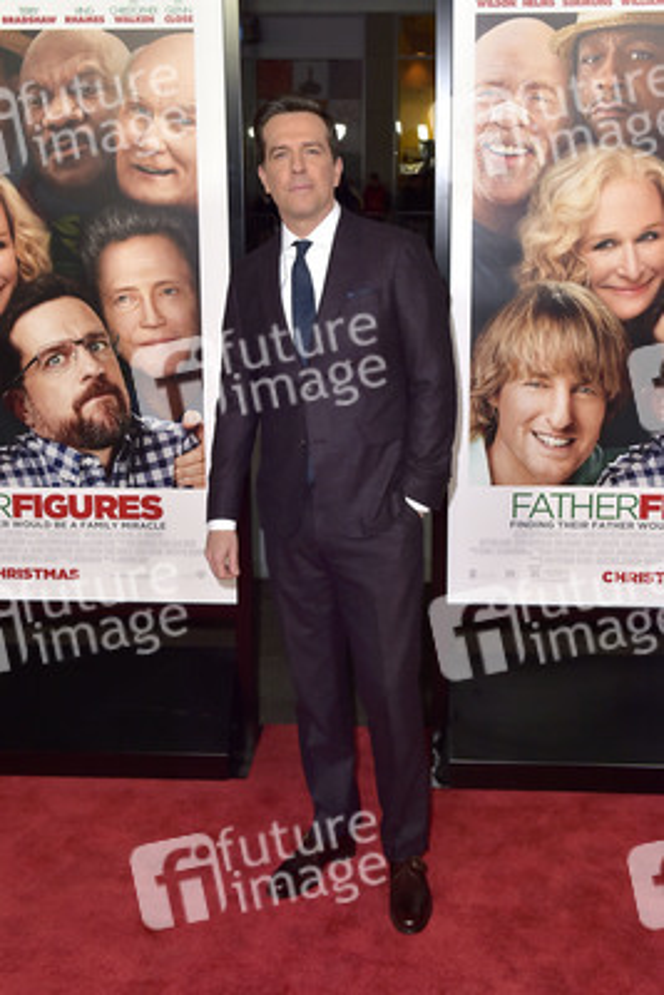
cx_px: 332
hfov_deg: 35.1
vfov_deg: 50.7
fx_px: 1050
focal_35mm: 38
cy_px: 498
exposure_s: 1/320
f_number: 6.3
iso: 500
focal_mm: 38
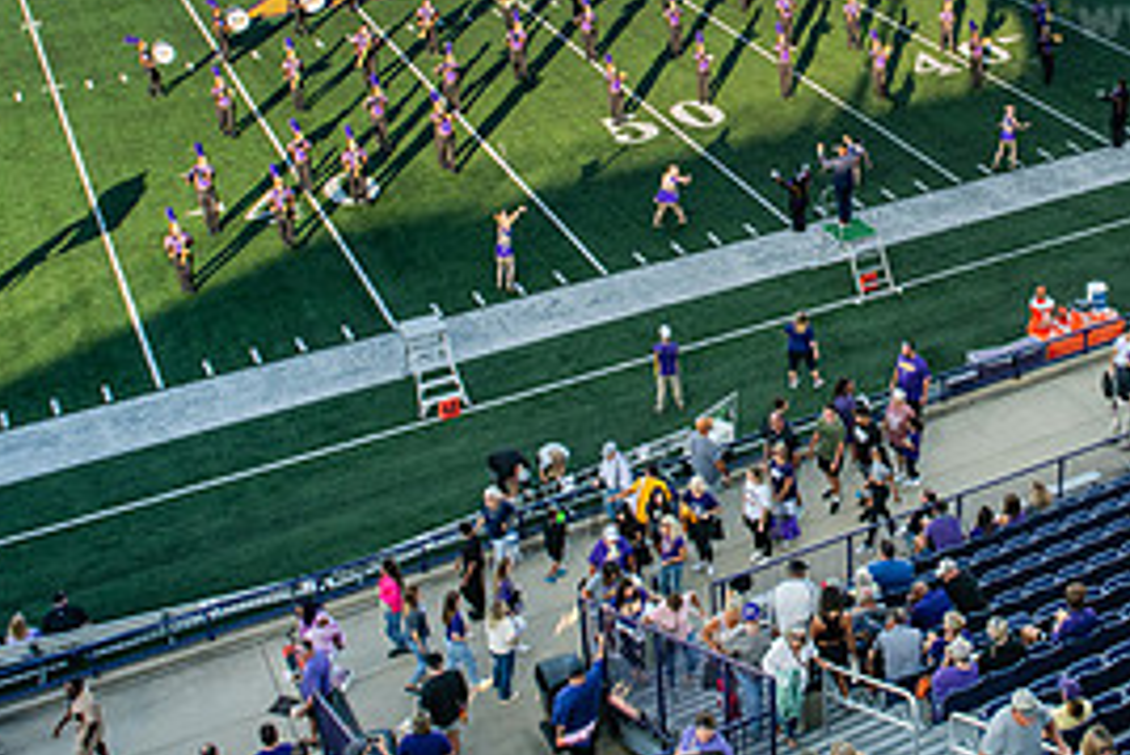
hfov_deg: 37.0
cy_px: 108
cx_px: 885
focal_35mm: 52
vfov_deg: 25.4
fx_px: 1633
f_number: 5.6
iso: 320
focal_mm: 24
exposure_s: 1/500
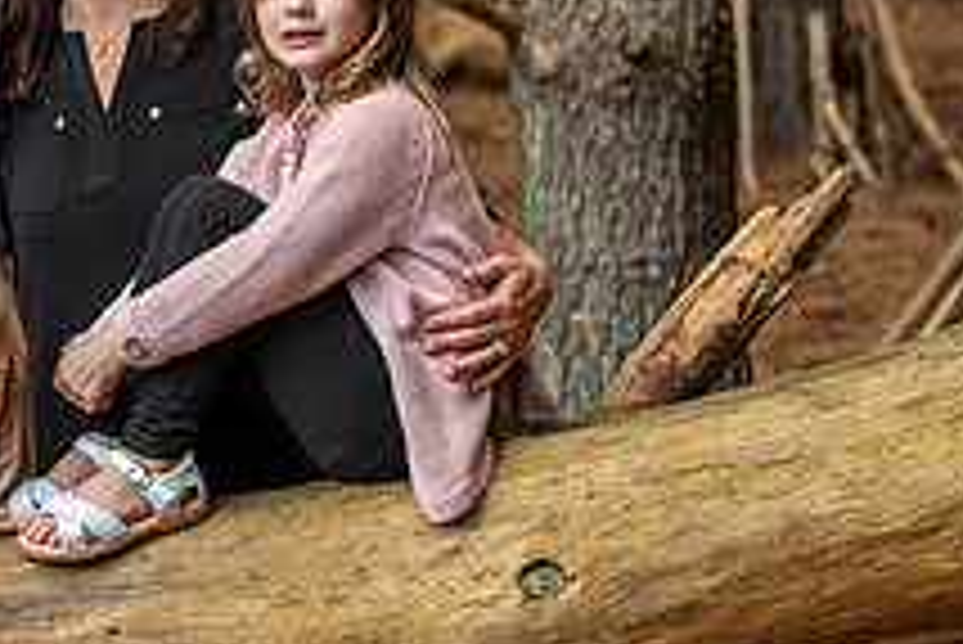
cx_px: -218
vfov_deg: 5.6
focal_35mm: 245
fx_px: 6558
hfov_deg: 8.3
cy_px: 139
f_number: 4
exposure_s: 1/125
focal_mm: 86
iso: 250
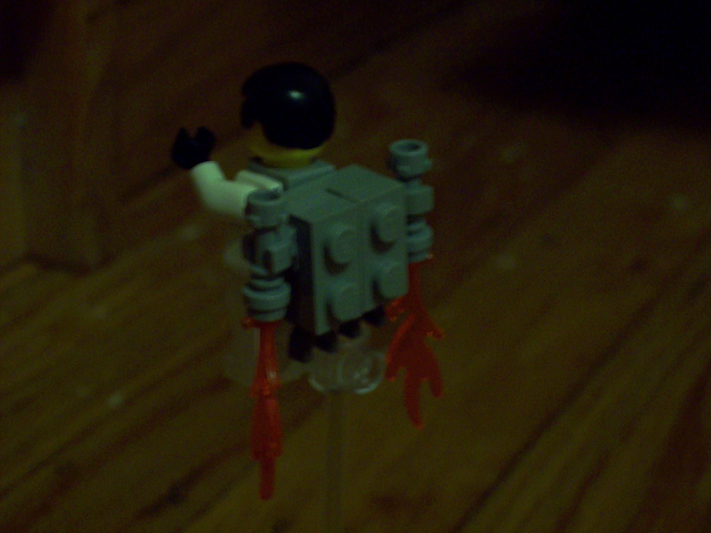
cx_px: 356
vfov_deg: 17.0
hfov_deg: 22.5
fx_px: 1786
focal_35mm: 87
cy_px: 266
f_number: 4.3
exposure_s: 1/8
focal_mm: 14.3
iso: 200
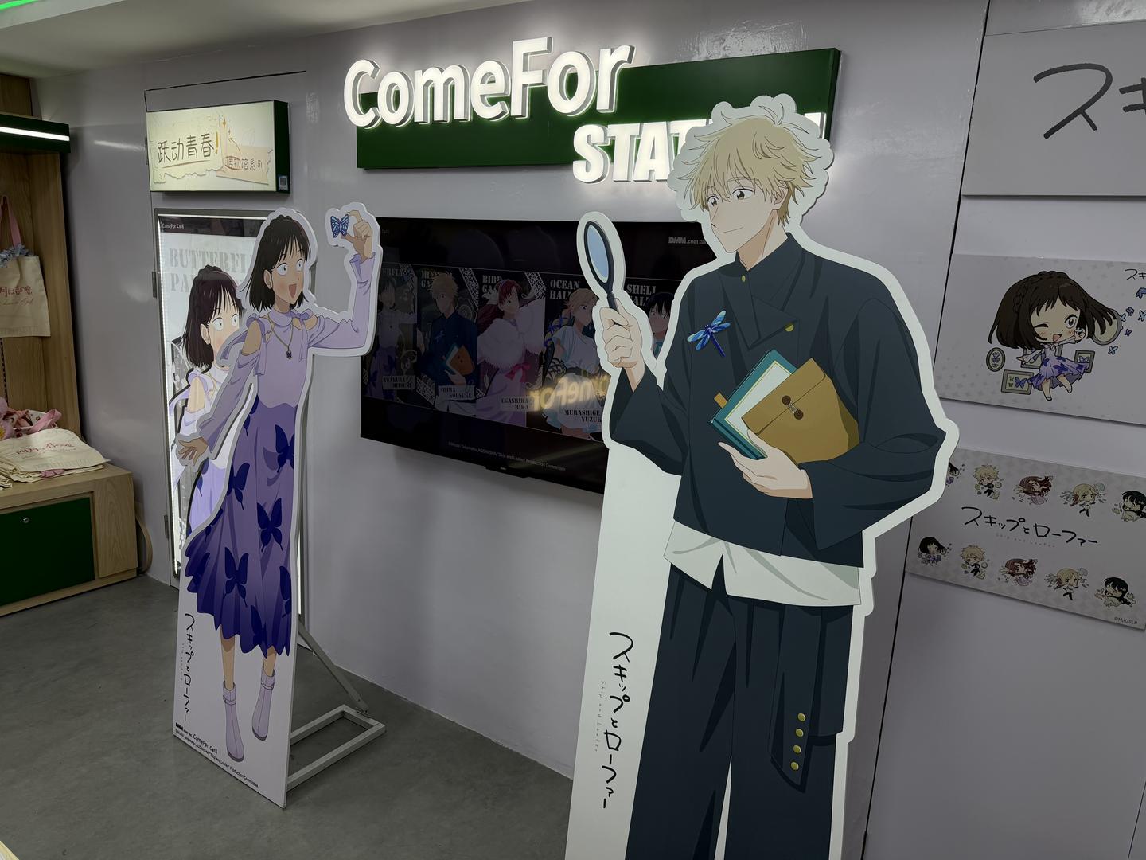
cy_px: 430
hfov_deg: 71.6
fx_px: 795
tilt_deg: -12.9
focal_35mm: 24
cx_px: 573
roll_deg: -3.1
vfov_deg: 56.8
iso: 100
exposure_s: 1/448
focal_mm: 6.76
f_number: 1.78
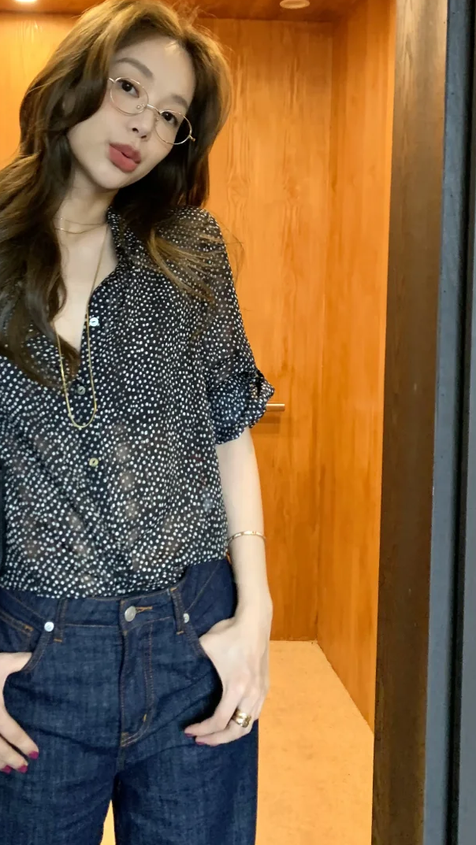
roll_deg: -3.7
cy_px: 291
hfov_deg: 30.8
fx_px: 852
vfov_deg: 51.9
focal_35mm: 38
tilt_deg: -0.1
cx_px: 132
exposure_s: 1/33
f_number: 1.8
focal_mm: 4.25
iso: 320
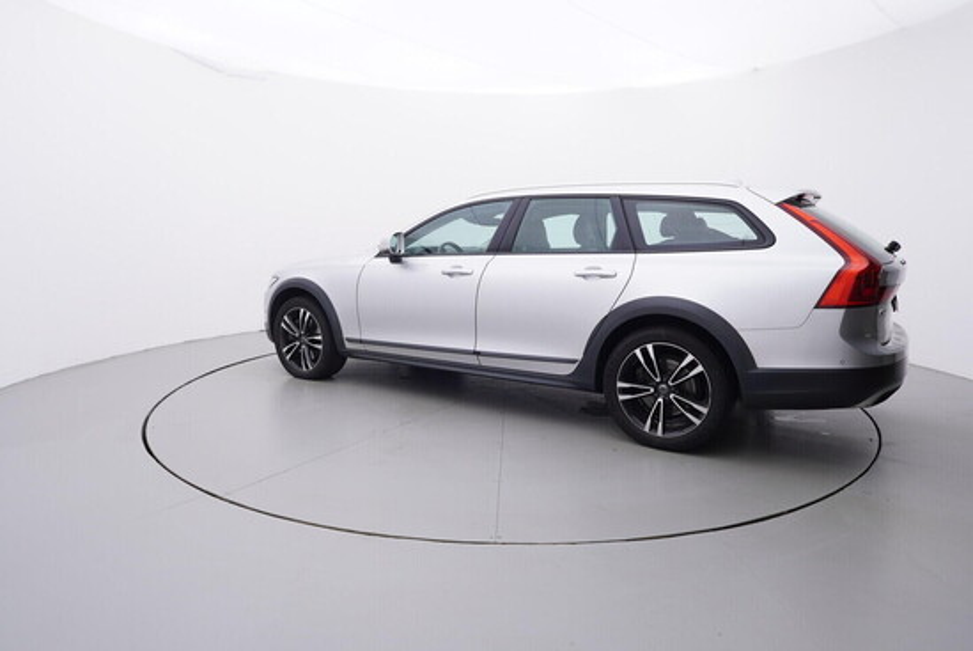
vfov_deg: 56.2
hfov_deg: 77.3
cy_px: 326
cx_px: 486
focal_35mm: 22
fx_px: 609
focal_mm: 15
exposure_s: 1/80
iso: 200
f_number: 5
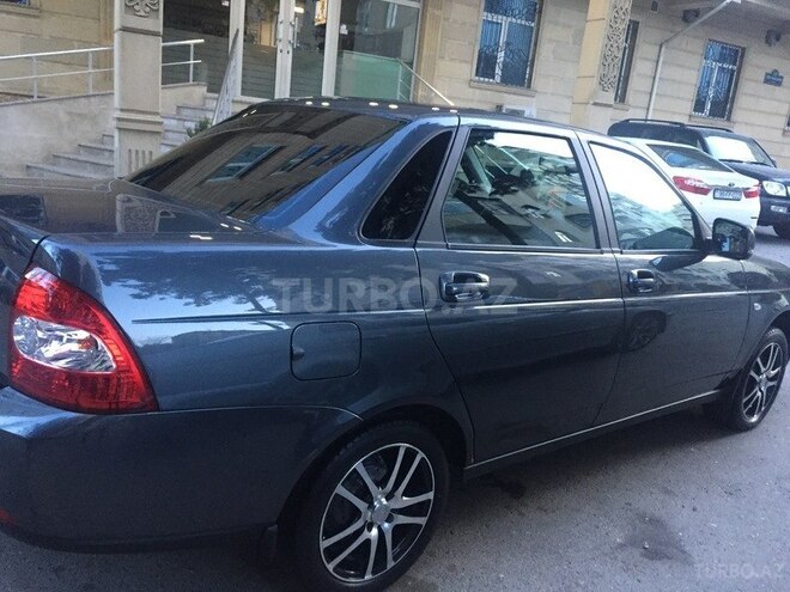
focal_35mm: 29
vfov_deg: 48.2
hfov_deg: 61.7
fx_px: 662
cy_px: 296
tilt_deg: -14.3
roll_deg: -6.5
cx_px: 395
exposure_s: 1/25
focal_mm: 4.15
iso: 250
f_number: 2.2
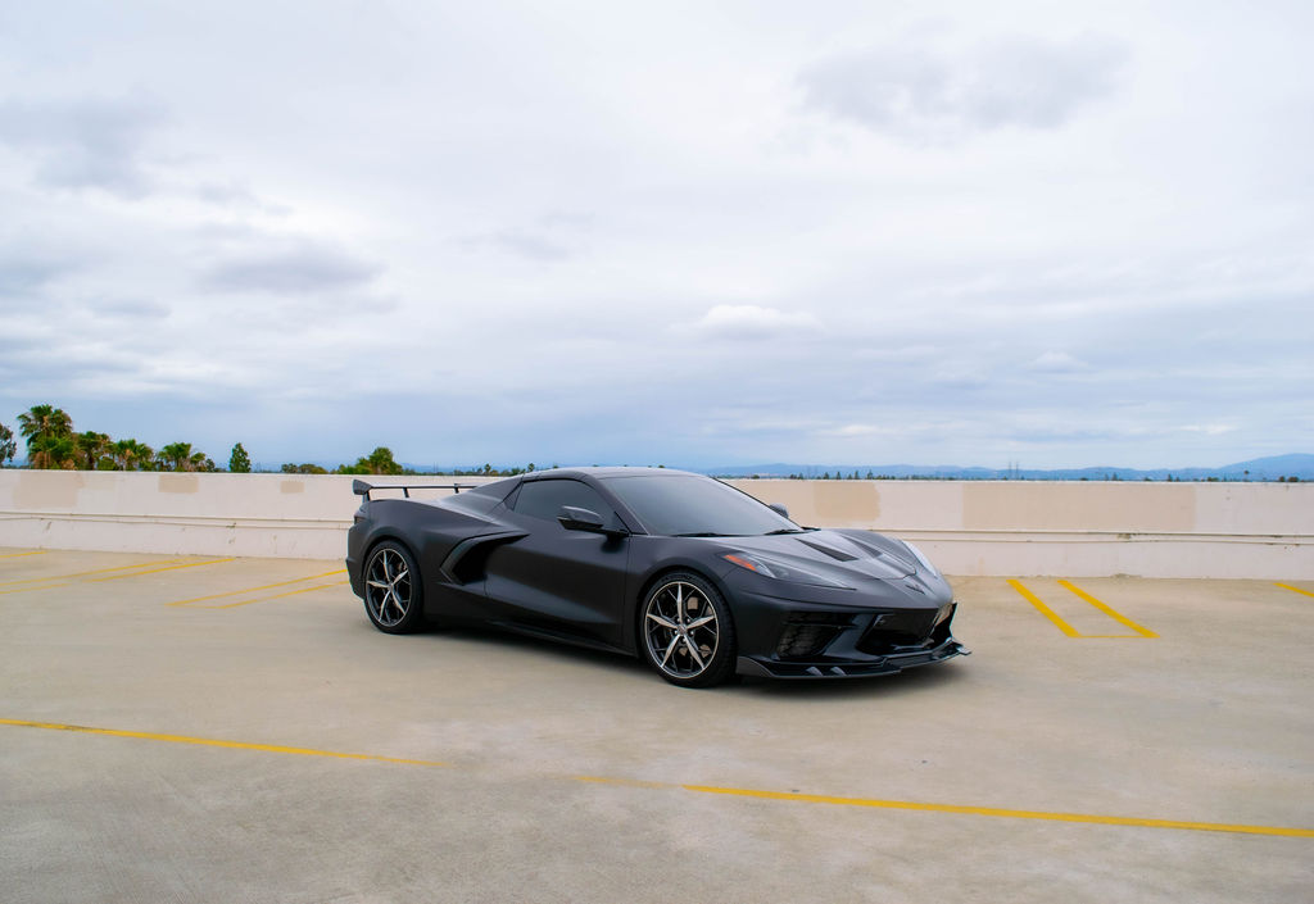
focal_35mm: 31
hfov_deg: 60.3
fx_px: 1131
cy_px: 452
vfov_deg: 43.6
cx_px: 635
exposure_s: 1/1600
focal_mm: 20
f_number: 7.1
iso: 400
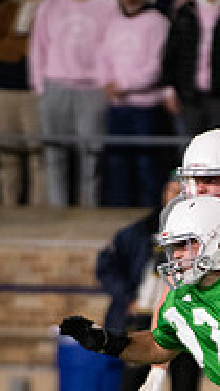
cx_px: 239
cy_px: 361
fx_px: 13531
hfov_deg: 0.9
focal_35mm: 1303
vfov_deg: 1.7
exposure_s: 1/500
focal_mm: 400
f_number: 4.5
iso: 4500
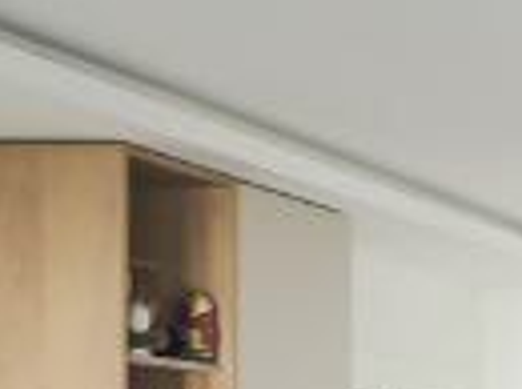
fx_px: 1626
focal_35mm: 108
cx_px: 1225
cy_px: 509
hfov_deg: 13.6
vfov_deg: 13.2
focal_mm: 7
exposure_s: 1/6
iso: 200
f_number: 4
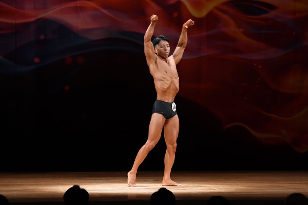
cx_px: 154
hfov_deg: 9.5
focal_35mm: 217
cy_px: 102
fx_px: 1856
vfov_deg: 6.3
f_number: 5.6
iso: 3200
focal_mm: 145
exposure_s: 1/400
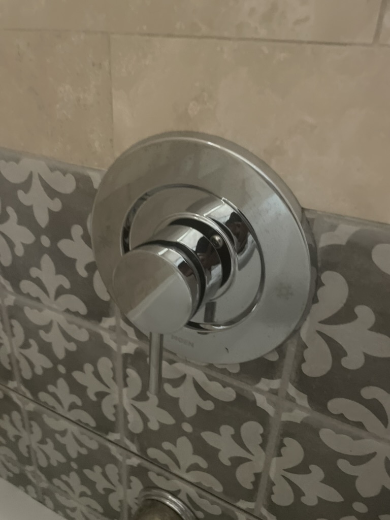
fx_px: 391
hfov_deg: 53.1
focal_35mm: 26
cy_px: 260
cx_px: 195
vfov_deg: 67.3
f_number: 1.6
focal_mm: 4.2
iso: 800
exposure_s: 1/30
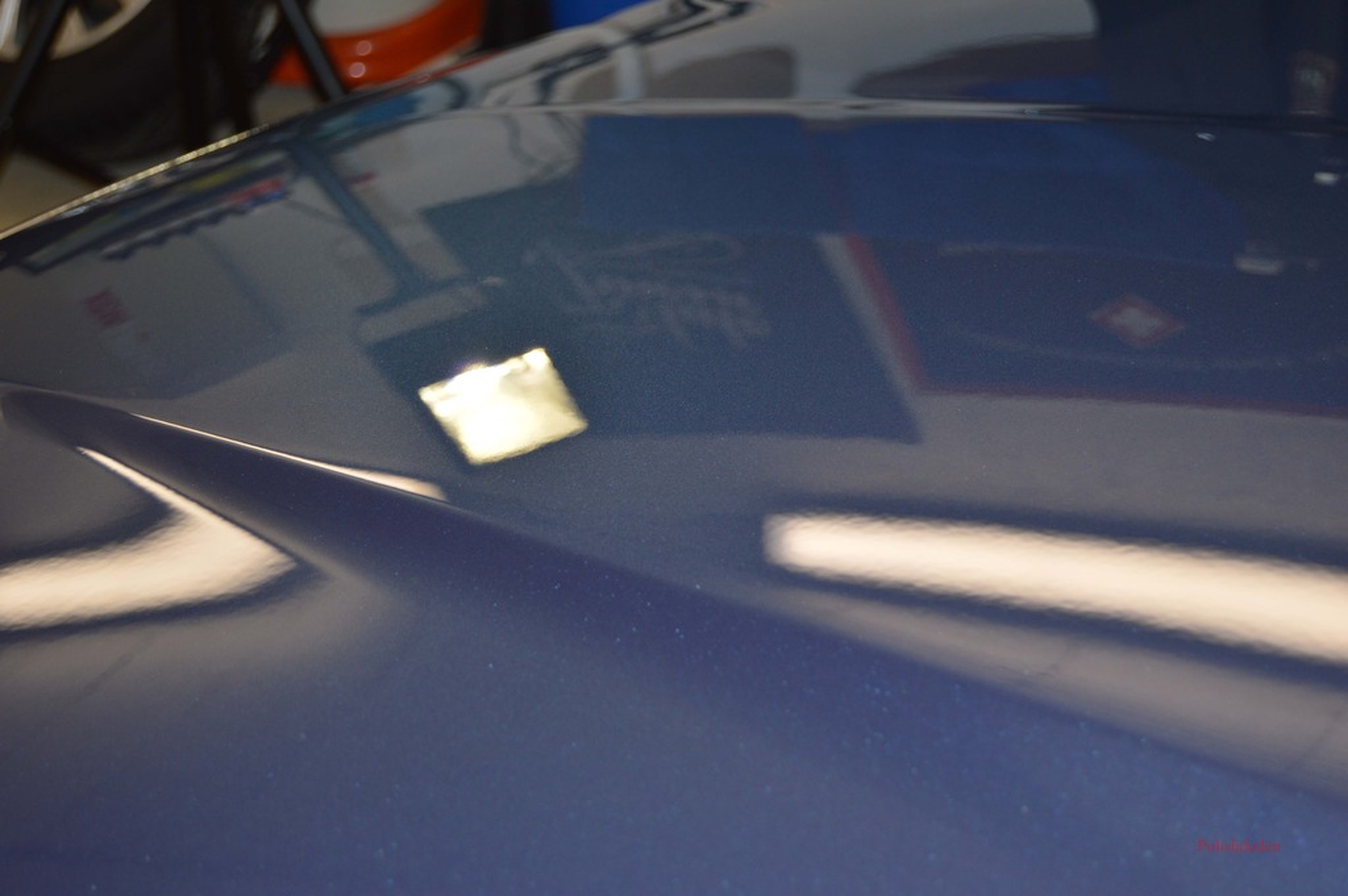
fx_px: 2357
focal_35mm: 63
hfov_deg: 31.9
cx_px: 674
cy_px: 448
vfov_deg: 21.5
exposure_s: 1/125
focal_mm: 42
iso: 250
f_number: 5
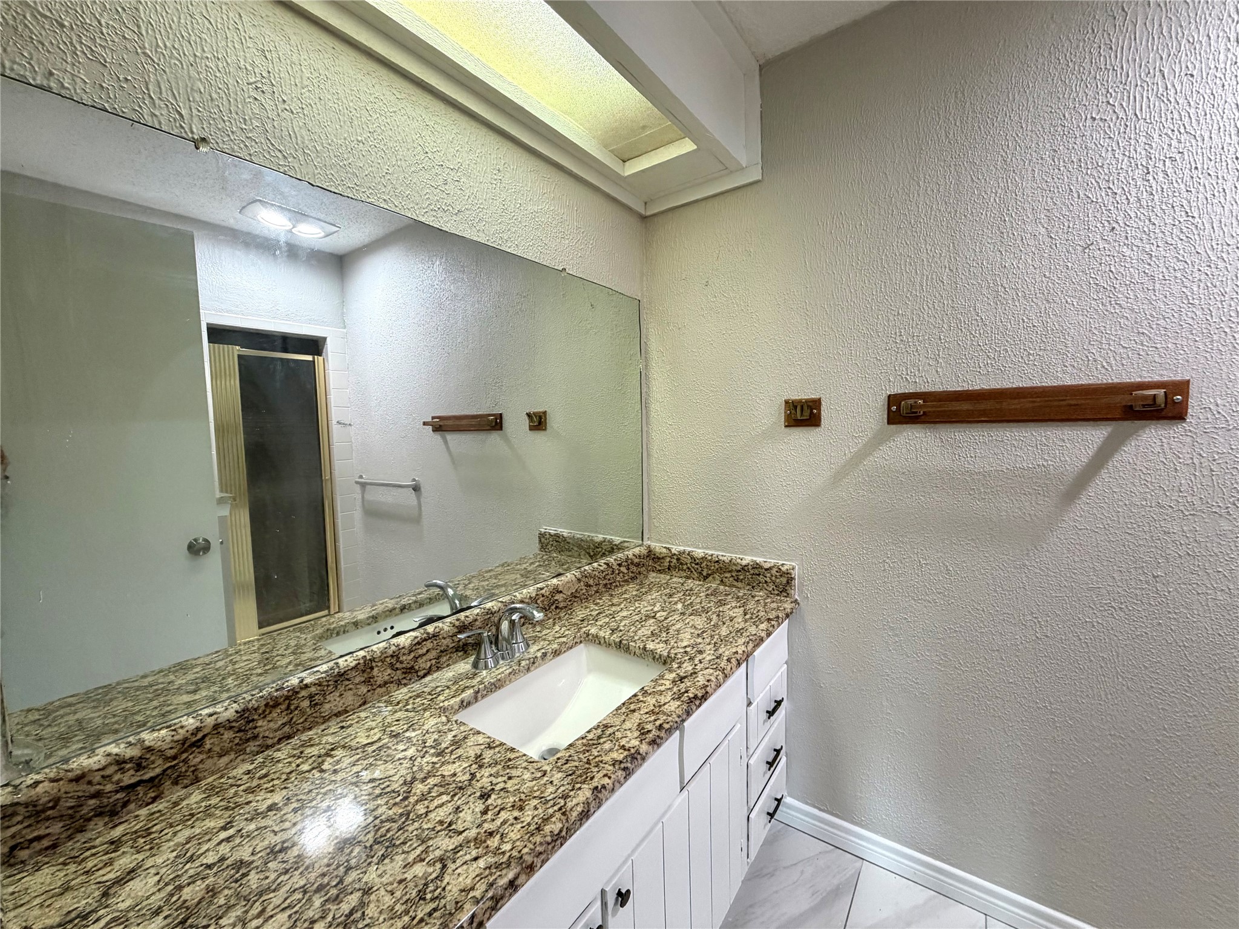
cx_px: 620
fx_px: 501
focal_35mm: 14
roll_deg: +1.0
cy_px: 464
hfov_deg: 102.1
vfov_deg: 85.7
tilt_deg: -6.0
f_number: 2.2
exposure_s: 1/120
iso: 200
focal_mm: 2.22
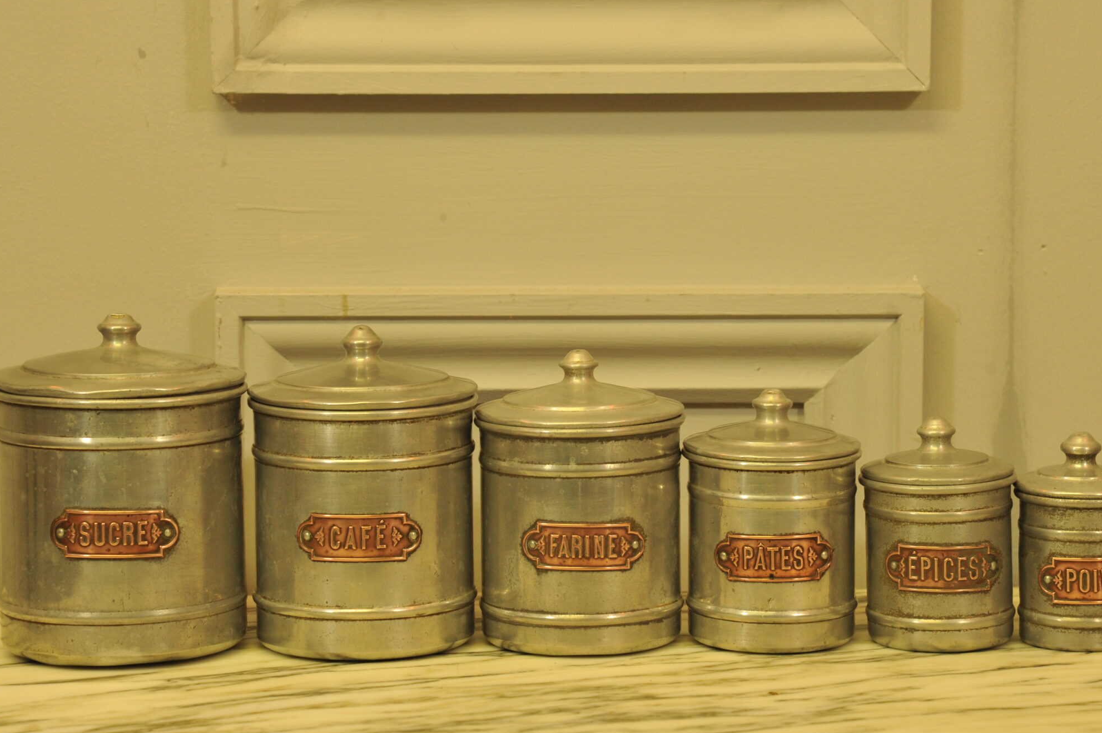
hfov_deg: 13.3
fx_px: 4741
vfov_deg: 8.8
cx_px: 580
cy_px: 360
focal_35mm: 155
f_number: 7.1
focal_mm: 120
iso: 1250
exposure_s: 1/50
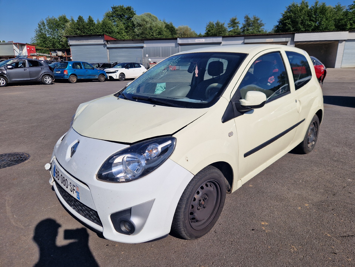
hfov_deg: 73.9
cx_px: 178
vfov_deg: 58.9
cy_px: 134
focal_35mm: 23
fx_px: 236
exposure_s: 1/5000
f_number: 1.8
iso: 50
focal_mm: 5.4
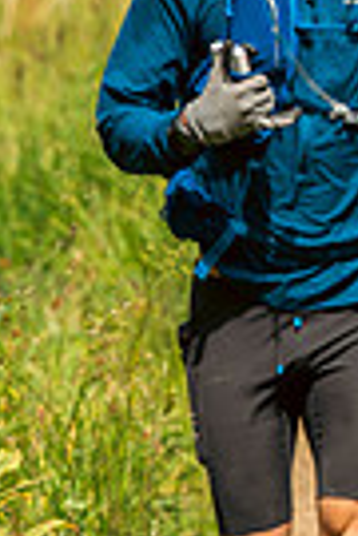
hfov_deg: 3.4
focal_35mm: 399
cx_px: 290
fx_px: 5951
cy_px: 230
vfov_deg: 5.2
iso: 100
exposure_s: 1/3200
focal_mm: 120
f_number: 2.8
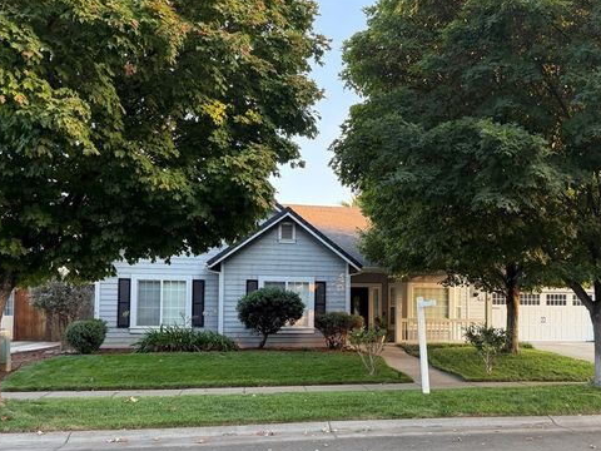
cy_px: 296
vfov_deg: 43.6
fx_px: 556
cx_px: 362
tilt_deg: +0.8
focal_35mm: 32
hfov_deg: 56.4
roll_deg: -0.9
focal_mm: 6.76
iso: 200
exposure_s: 1/222
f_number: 1.78
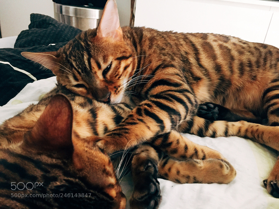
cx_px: 140
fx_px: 234
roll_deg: -6.9
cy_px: 104
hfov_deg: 61.7
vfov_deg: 48.2
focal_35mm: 29
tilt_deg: -24.7
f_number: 2.2
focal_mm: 4.15
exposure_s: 1/20
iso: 250
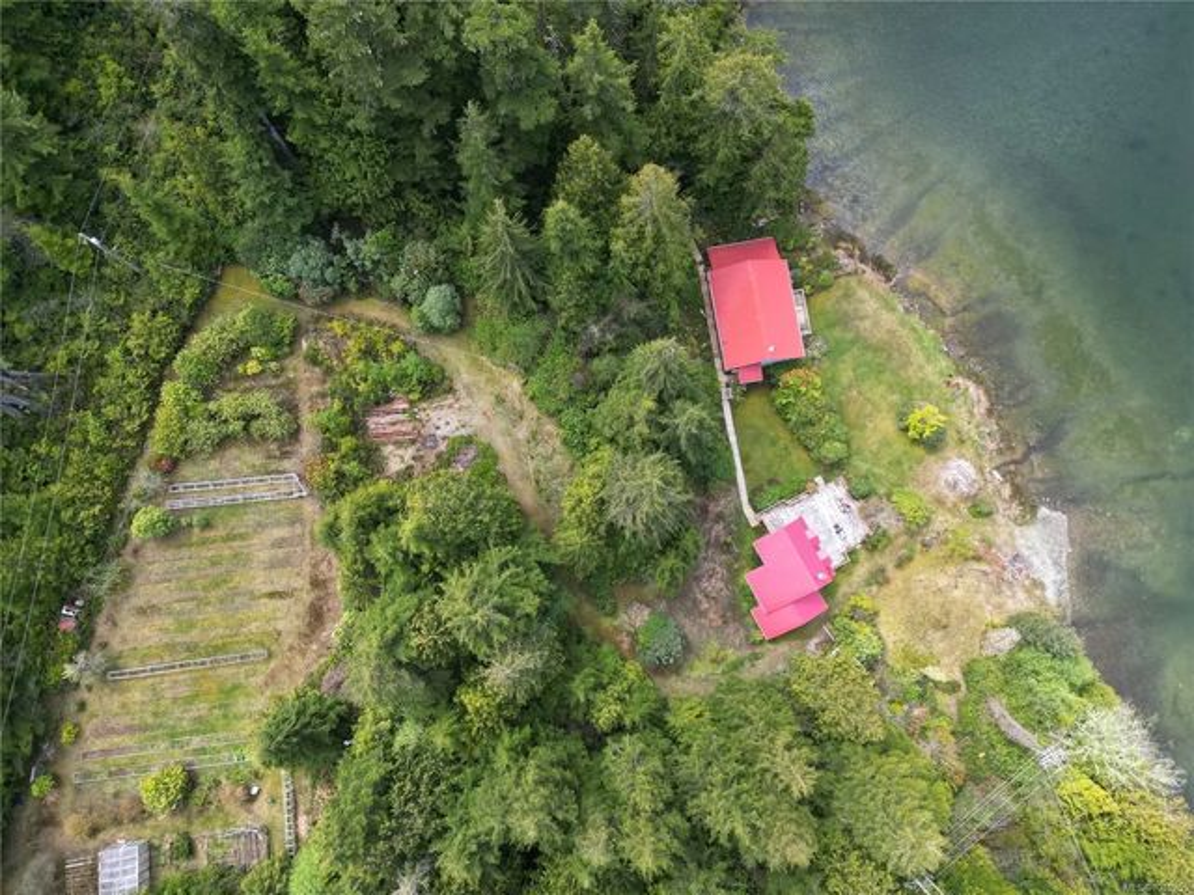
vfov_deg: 56.8
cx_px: 597
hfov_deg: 71.6
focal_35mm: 24
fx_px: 828
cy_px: 448
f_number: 1.7
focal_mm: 6.72
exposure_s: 1/640
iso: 100
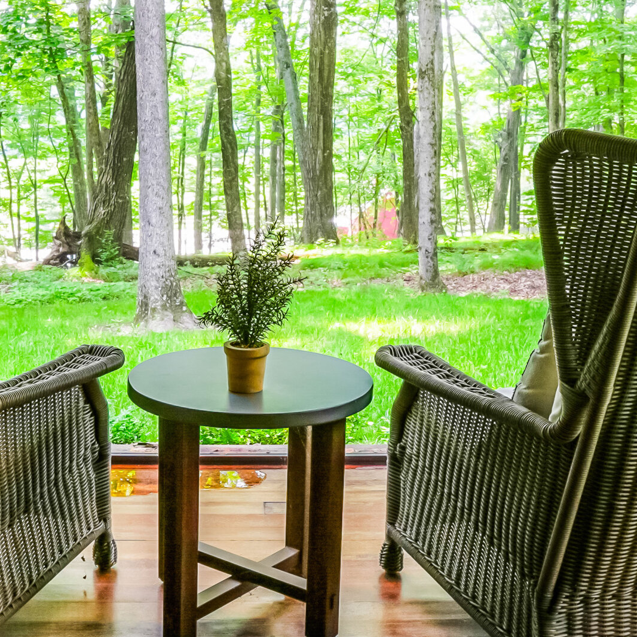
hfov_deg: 34.6
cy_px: 231
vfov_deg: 34.5
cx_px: 259
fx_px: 1020
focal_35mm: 49
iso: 200
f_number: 10
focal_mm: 16
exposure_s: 1/10
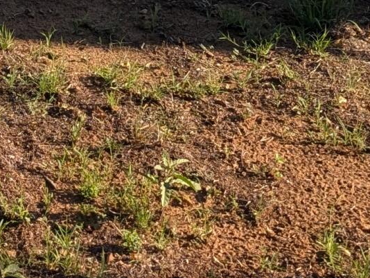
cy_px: -494
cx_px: -63
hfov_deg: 14.2
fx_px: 1444
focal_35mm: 135
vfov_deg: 9.2
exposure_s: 1/599
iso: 22
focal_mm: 6.9
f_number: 1.68
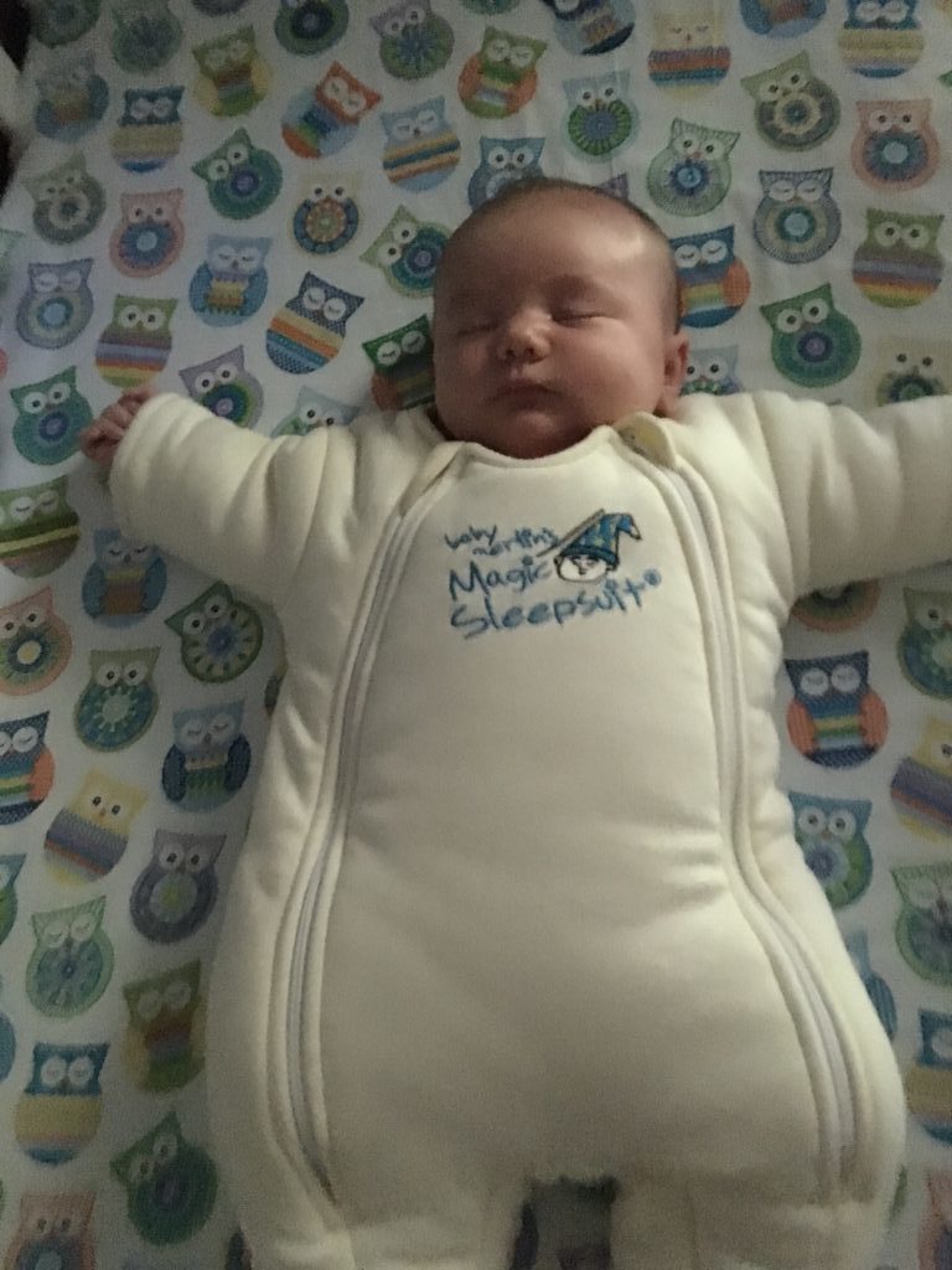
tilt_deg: -76.7
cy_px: 635
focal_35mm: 29
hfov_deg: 48.2
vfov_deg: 61.7
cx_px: 476
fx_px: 1063
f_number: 2.2
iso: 1600
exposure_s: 1/15
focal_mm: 4.15
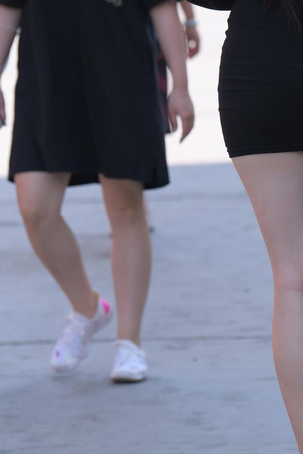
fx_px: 3912
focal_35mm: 310
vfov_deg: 6.6
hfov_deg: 4.4
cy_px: 96
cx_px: 333
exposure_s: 1/640
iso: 250
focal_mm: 135
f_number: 4
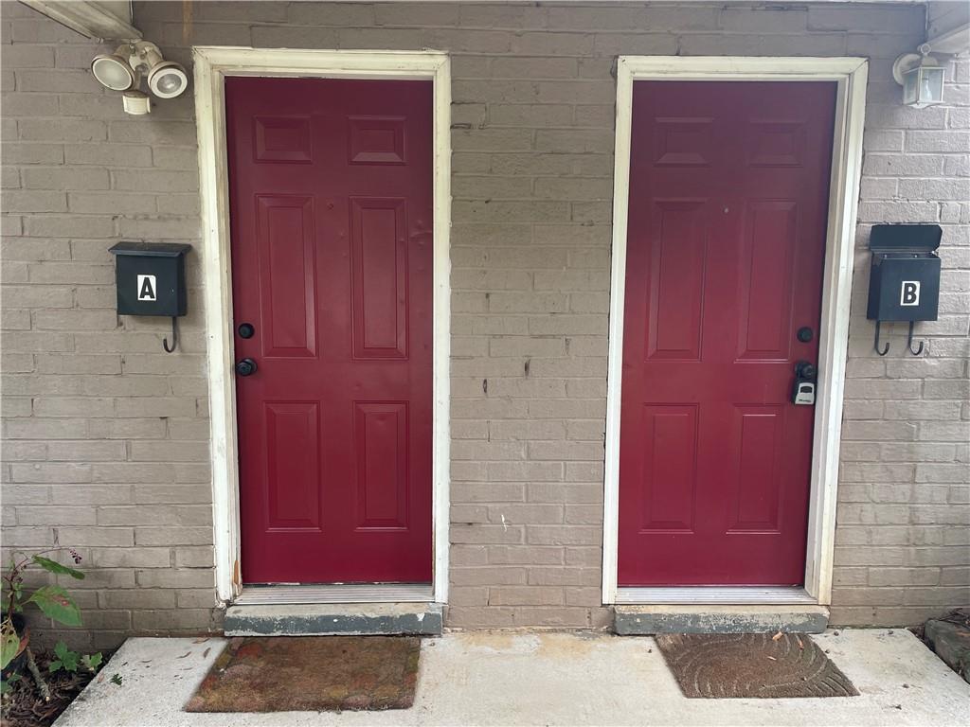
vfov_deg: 53.1
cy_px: 364
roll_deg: -0.1
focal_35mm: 26
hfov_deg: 67.3
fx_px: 729
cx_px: 485
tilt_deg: -7.0
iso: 64
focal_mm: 4.2
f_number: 1.6
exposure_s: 1/121
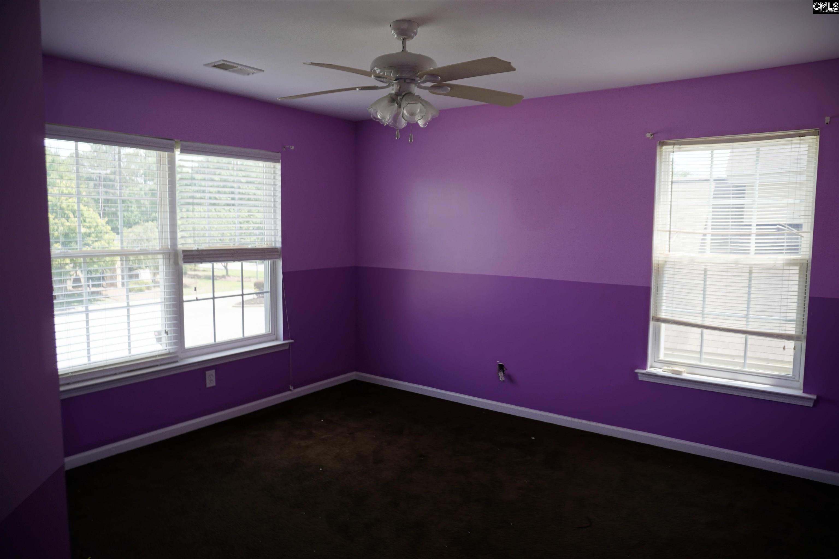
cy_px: 280
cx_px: 420
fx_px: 559
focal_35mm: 24
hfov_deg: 73.7
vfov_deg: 53.1
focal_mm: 16
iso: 100
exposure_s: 1/60
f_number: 4
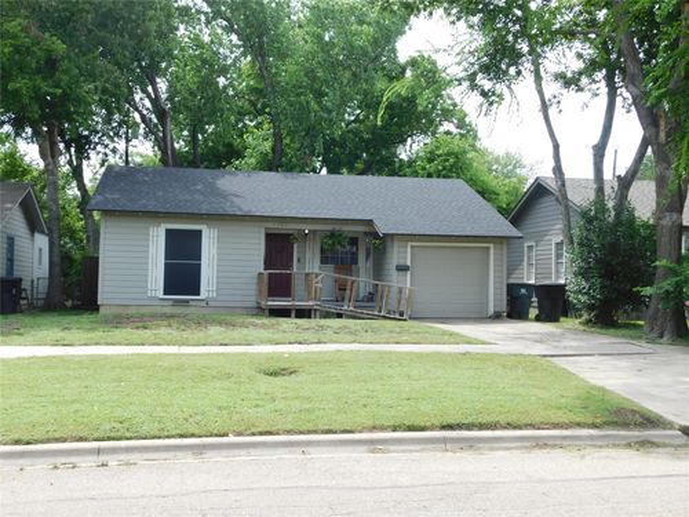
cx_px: 344
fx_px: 796
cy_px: 258
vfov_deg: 36.0
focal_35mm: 40
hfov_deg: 46.8
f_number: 3.6
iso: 125
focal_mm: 7.1
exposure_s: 1/400
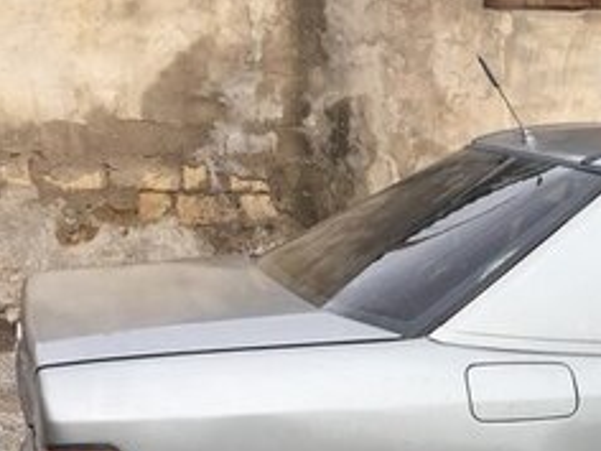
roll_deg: -1.3
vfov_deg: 17.6
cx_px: 756
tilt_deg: -12.6
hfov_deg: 22.0
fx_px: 1406
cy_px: 498
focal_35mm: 81
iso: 32
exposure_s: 1/842
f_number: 2.2
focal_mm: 4.15
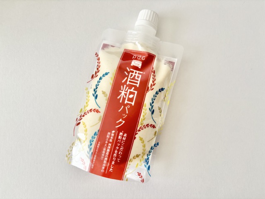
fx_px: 199
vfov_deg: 53.1
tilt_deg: -83.7
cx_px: 132
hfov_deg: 67.3
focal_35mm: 26
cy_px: 100
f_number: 1.6
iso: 125
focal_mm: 5.96
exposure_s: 1/52
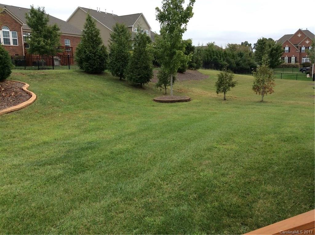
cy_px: 118
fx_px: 291
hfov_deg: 56.9
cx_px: 158
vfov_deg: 44.0
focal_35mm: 32
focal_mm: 3.3
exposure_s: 1/706
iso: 32
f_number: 2.4
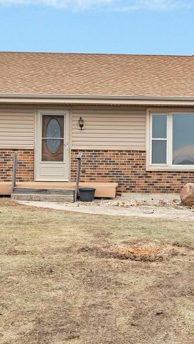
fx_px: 622
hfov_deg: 17.4
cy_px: 162
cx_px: 182
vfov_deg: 31.0
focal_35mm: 68
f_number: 9
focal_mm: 22
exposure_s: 1/400
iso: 640
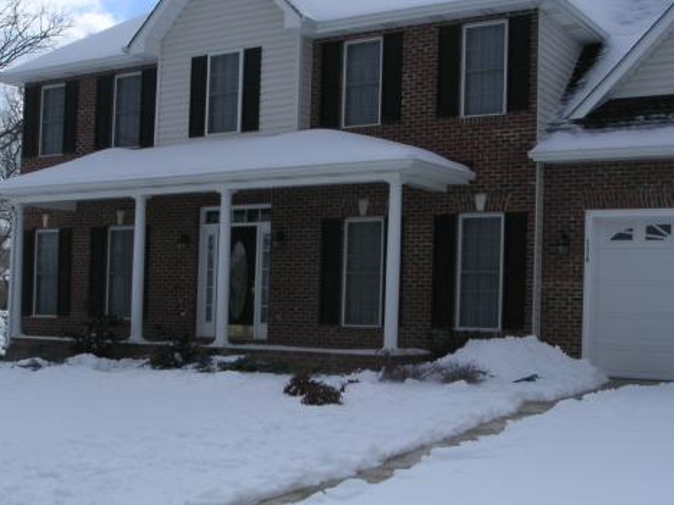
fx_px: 1012
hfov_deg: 36.8
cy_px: 322
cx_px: 317
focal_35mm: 52
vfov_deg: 27.9
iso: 50
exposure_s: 1/500
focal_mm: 6
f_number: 6.7
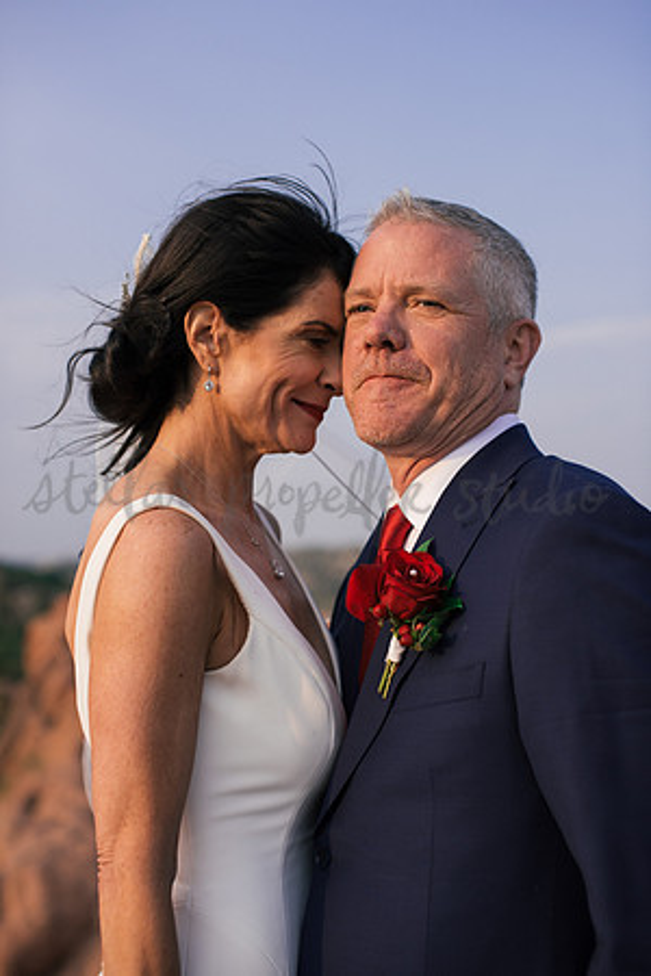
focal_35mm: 50
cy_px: 488
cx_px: 326
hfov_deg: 27.0
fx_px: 1356
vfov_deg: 39.6
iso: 125
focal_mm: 50
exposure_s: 1/1250
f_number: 2.8
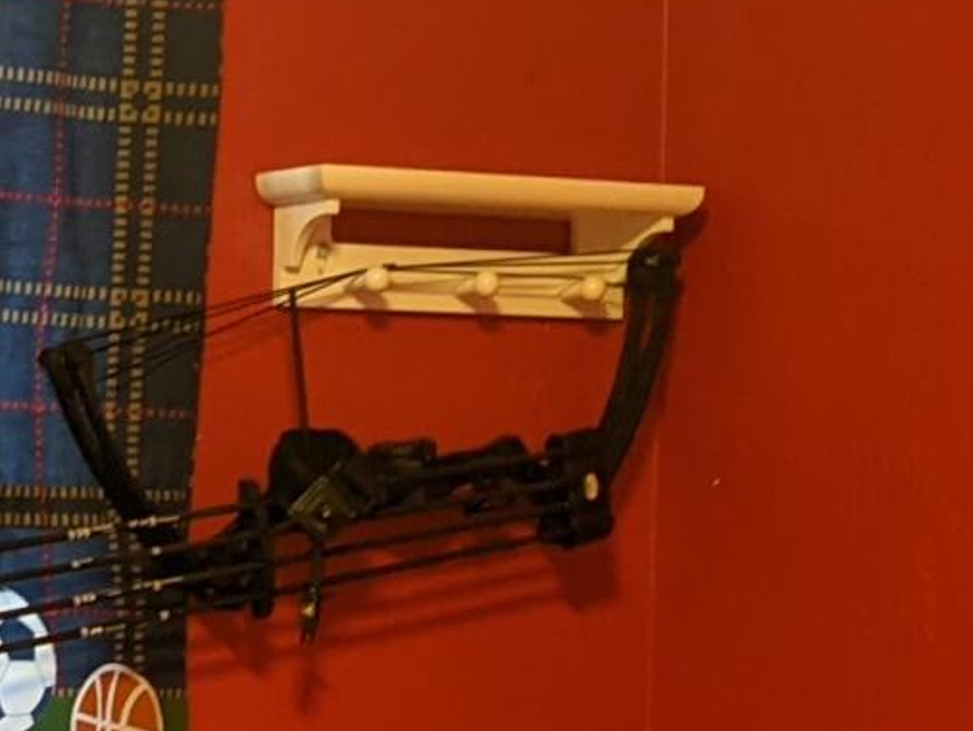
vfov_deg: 8.7
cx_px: 113
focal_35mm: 160
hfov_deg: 12.3
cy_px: 1558
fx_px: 4499
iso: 116
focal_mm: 4.38
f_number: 1.73
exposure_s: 1/24
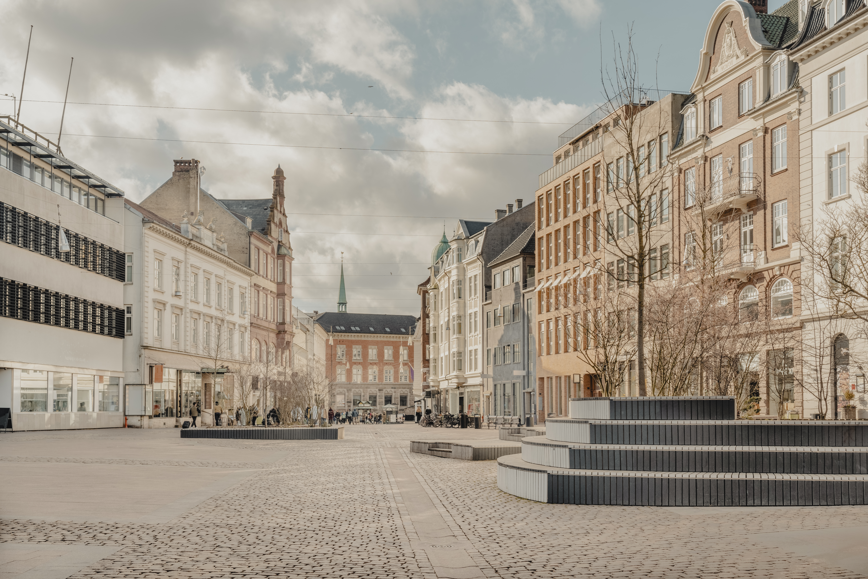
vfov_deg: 32.6
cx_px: 434
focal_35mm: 41
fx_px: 989
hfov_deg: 47.4
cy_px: 290
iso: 100
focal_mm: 41
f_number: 10
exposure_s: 1/60
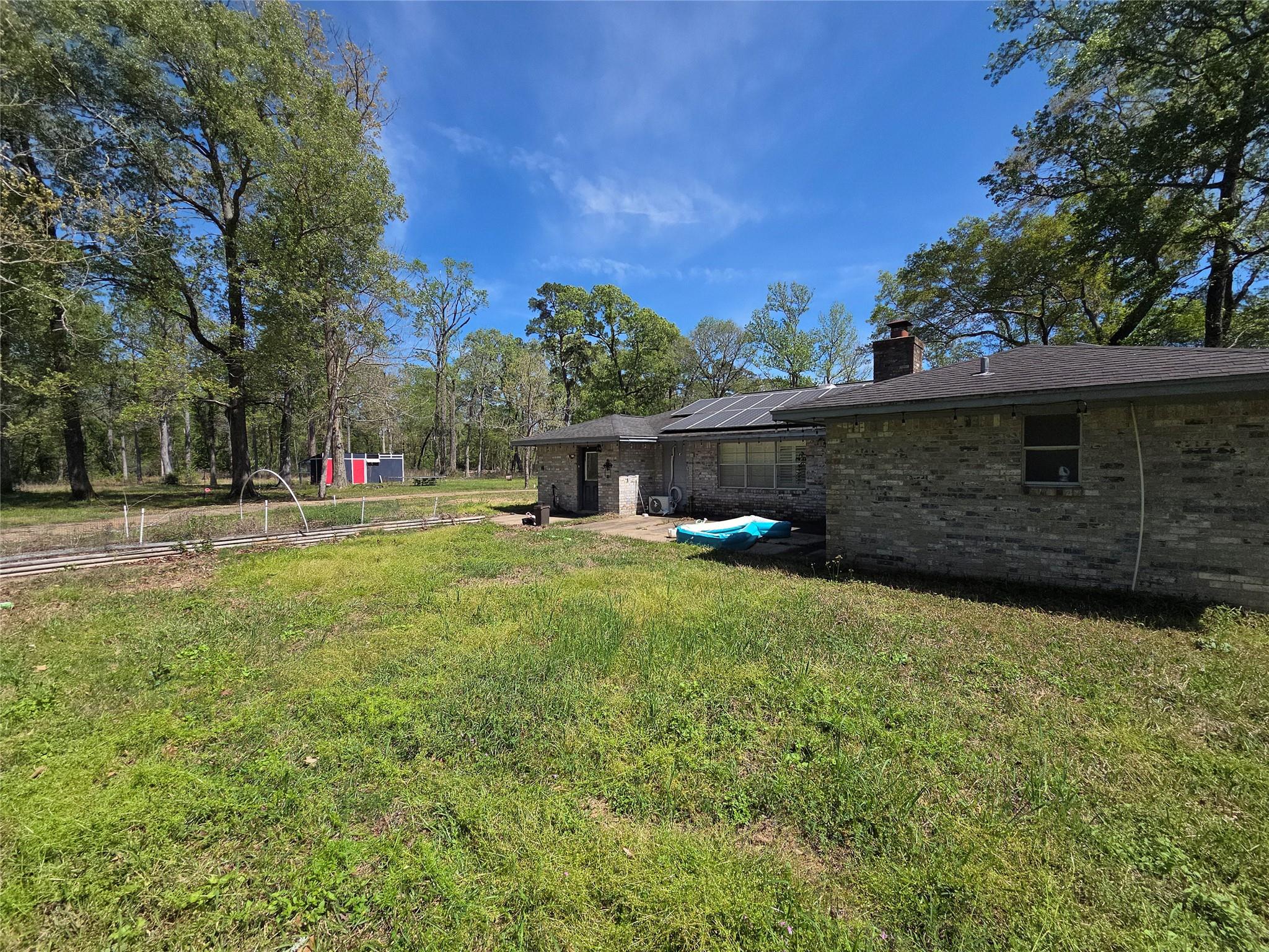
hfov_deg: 106.2
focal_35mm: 13
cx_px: 634
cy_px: 476
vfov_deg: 89.9
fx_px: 477
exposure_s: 1/2027
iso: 50
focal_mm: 2.2
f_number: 2.2
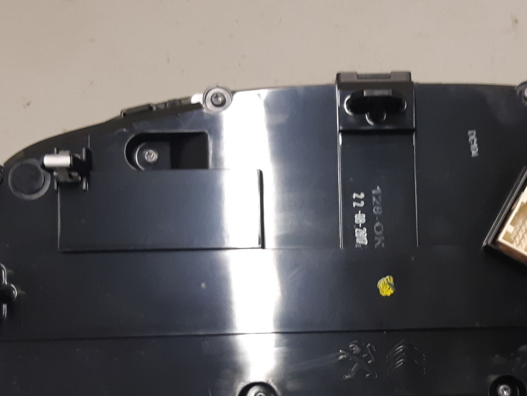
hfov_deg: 42.6
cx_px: 388
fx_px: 655
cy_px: 287
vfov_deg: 33.1
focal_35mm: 43
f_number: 1.7
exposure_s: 1/50
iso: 125
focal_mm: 3.93
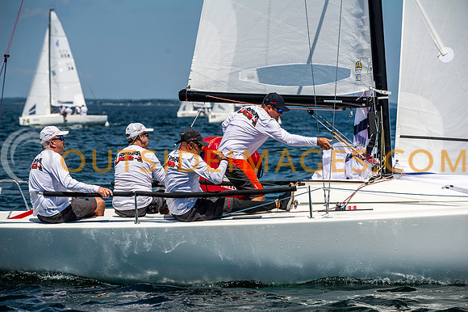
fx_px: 1884
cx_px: 234
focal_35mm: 145
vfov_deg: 9.5
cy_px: 156
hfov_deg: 14.2
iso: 320
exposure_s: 1/2500
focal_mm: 145
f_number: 5.6
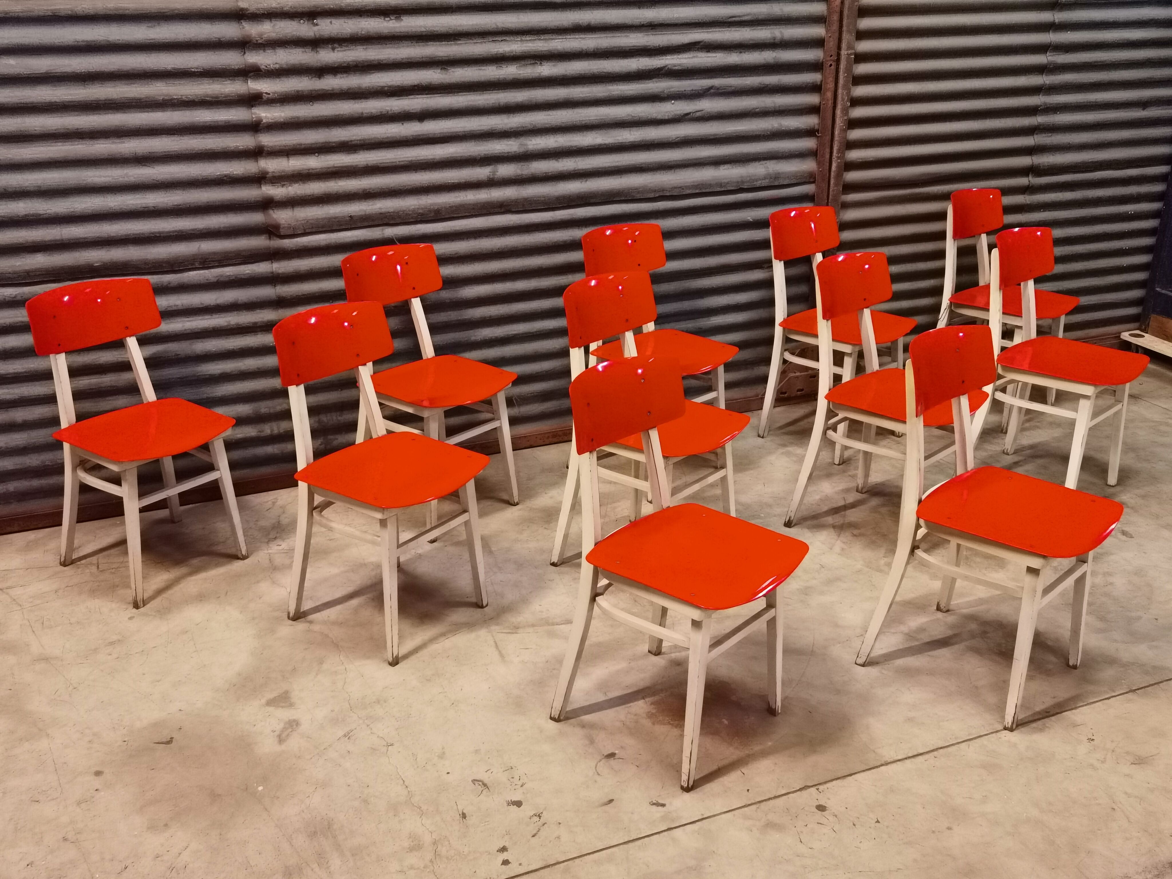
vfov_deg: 44.2
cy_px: 440
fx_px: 1083
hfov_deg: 56.8
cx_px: 586
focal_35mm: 32
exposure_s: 1/33.3
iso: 640
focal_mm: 6.71
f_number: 1.9
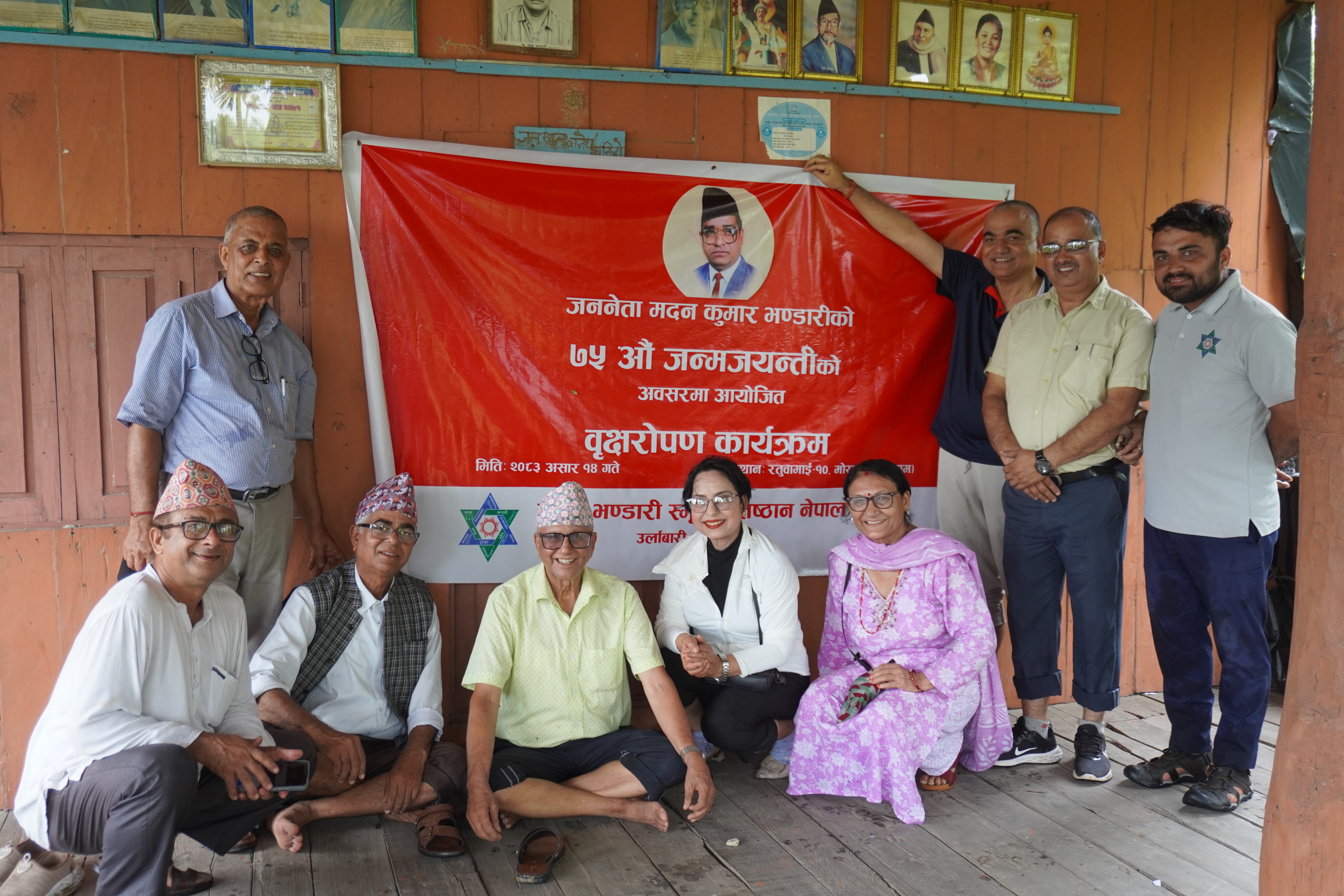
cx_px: 672
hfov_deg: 55.1
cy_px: 448
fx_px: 1288
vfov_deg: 38.4
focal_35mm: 34
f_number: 4
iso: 400
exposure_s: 1/160
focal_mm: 23
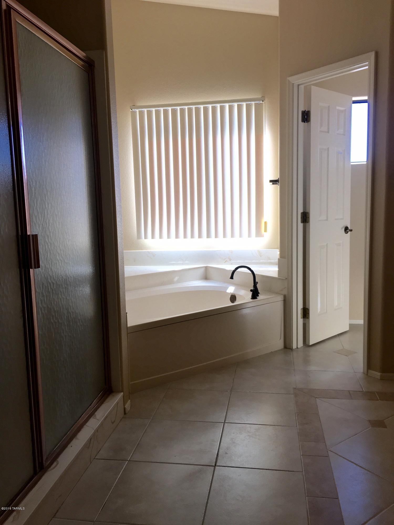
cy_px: 262
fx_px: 440
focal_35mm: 29
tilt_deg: -6.2
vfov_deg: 61.7
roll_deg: +0.9
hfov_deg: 48.2
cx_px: 197
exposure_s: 1/120
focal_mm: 4.15
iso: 25
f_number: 2.2
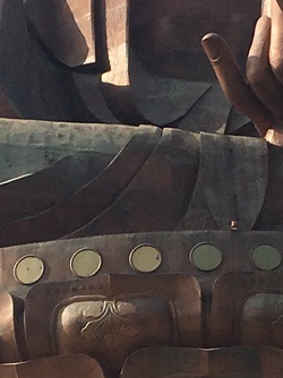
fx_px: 1943
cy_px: 406
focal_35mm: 178
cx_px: 267
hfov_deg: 8.3
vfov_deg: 11.0
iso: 25
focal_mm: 4.15
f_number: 2.2
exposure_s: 1/2564
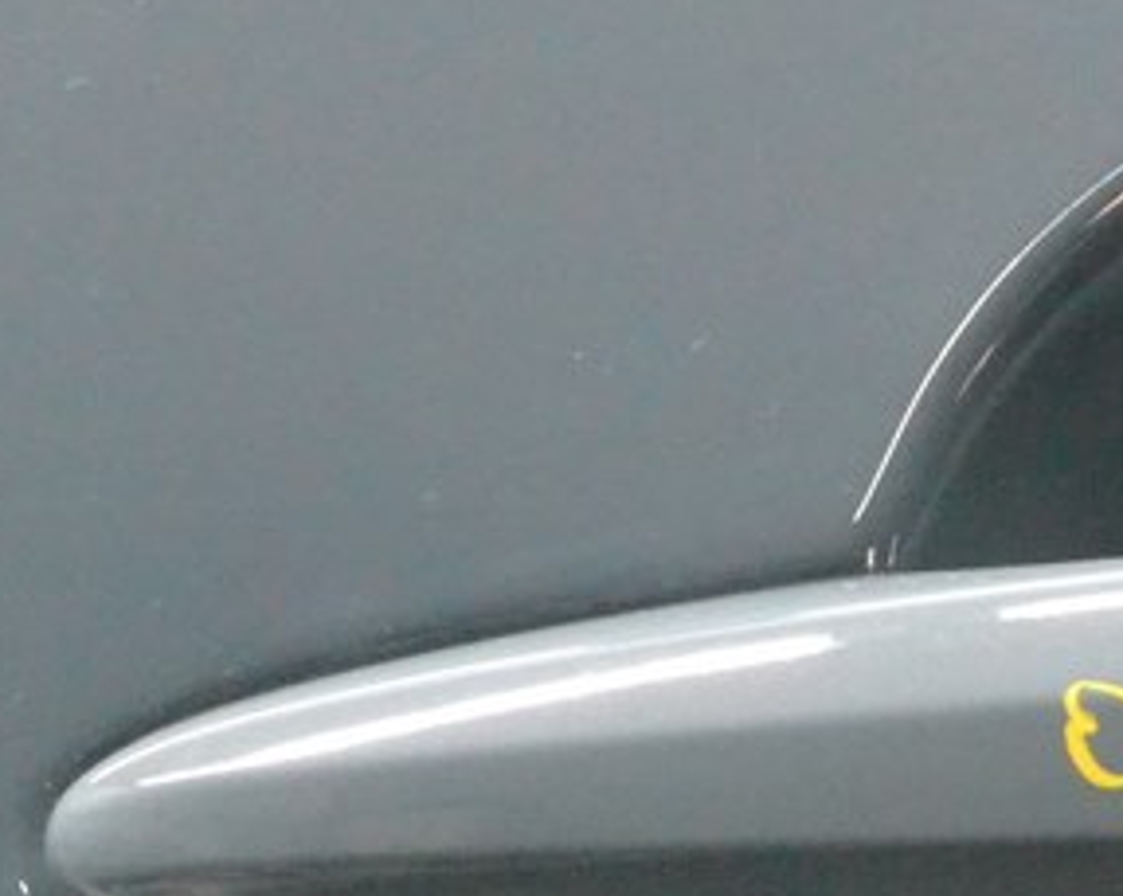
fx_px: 5678
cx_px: 1788
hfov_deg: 10.8
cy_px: 428
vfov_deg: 9.0
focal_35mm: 171
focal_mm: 34
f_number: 13
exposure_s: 1/50
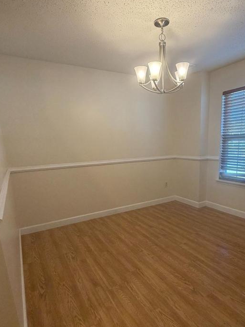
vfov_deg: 75.8
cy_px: 190
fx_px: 208
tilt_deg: -13.4
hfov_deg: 60.5
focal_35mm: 22
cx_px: 147
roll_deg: +1.6
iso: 200
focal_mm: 2.22
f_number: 2.2
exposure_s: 1/60
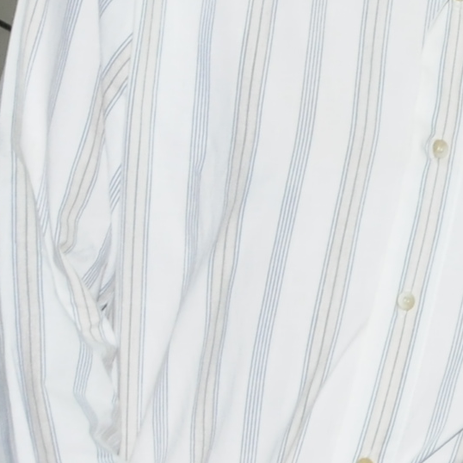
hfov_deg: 8.1
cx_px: 960
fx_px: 3110
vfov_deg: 8.5
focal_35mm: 206
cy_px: 182
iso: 800
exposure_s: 1/60
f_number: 7.1
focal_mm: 27
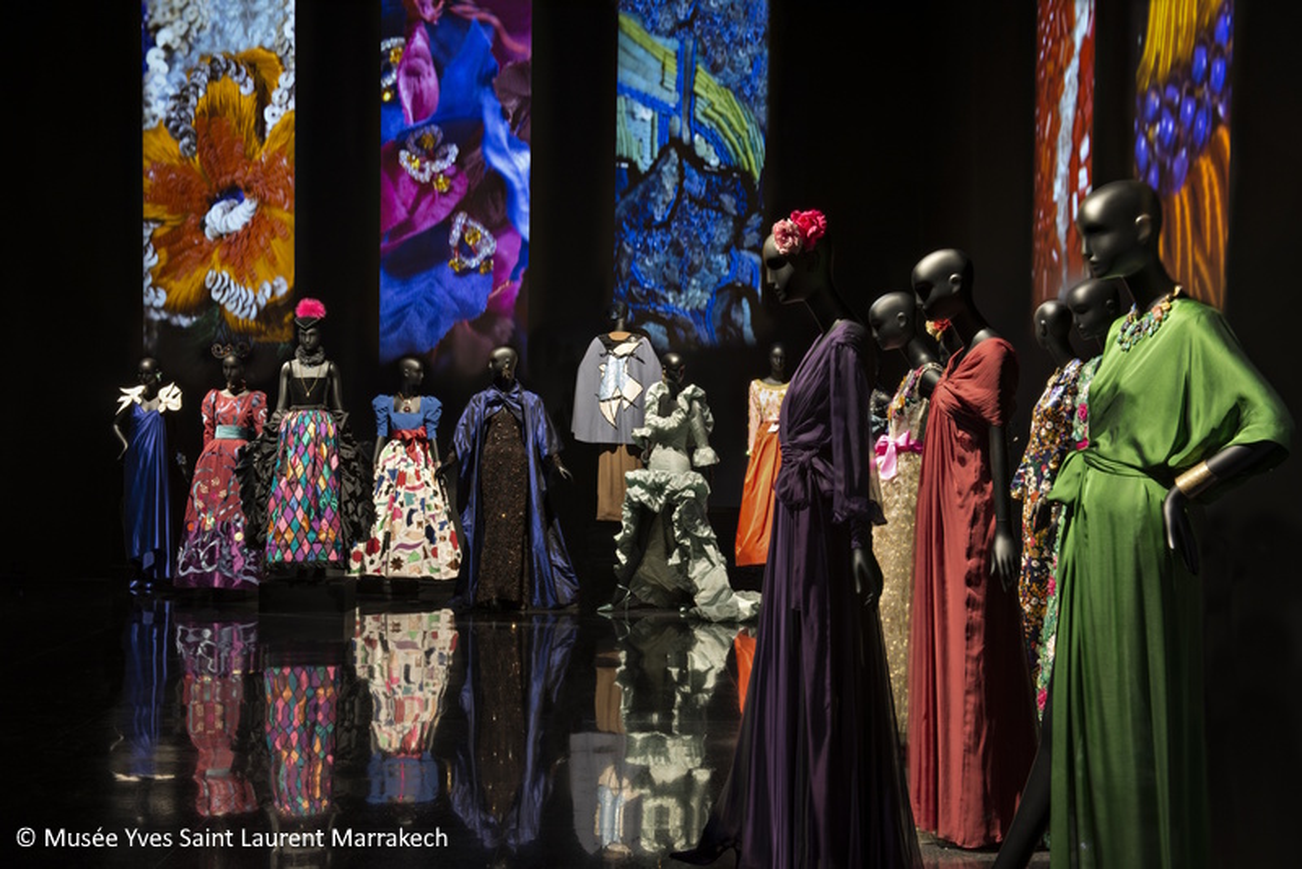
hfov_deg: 43.6
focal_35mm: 45
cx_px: 651
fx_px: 1628
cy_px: 434
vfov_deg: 29.9
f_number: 16
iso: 200
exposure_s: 13
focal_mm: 45
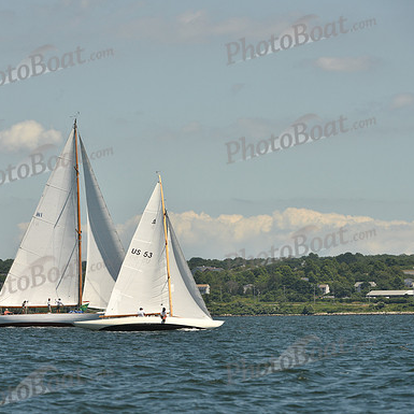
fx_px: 3640
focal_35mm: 269
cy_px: 207
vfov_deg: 6.5
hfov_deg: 6.5
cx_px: 170
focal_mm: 210
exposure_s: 1/1600
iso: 250
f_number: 6.3
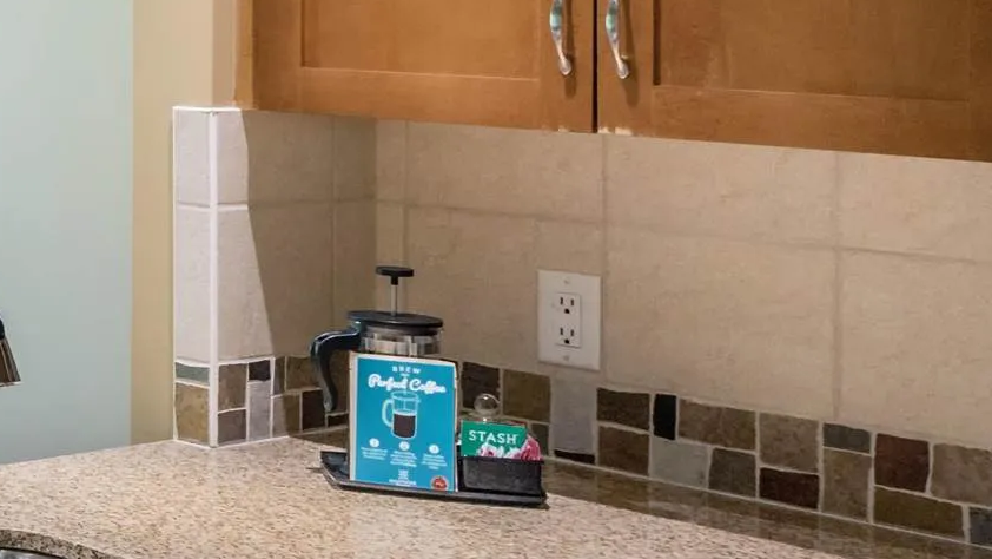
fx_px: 1710
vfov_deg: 18.5
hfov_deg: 22.7
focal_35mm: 65
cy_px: 401
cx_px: -676
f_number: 10
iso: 160
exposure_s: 1/10
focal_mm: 17
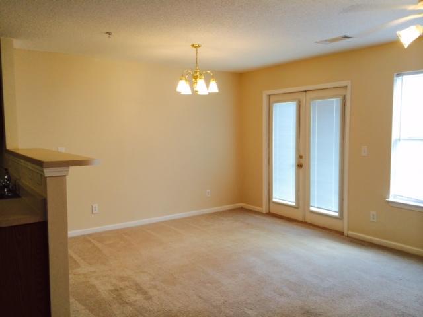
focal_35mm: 30
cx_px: 212
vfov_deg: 46.8
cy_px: 158
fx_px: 367
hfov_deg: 60.0
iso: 40
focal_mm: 4.12
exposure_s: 1/60
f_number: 2.2
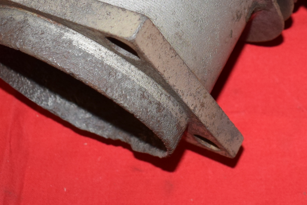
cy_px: -70
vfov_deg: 12.3
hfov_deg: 18.6
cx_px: 294
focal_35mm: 108
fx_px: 919
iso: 640
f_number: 5
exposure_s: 1/160
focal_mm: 21
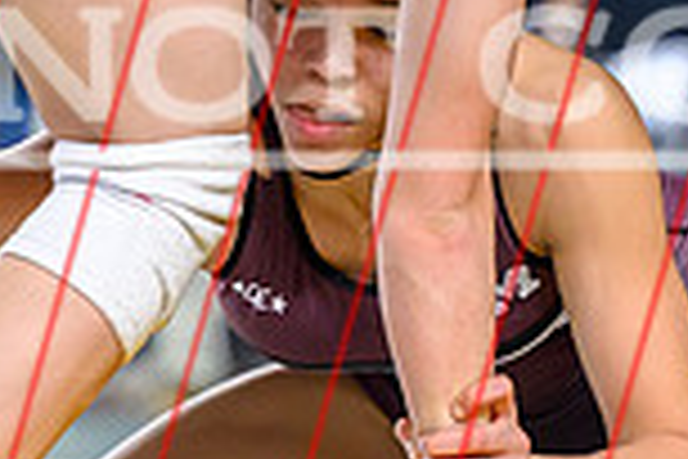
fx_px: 11944
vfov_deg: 2.2
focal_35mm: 625
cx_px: 554
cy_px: -186
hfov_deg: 3.3
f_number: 2.8
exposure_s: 1/800
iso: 3200
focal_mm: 98
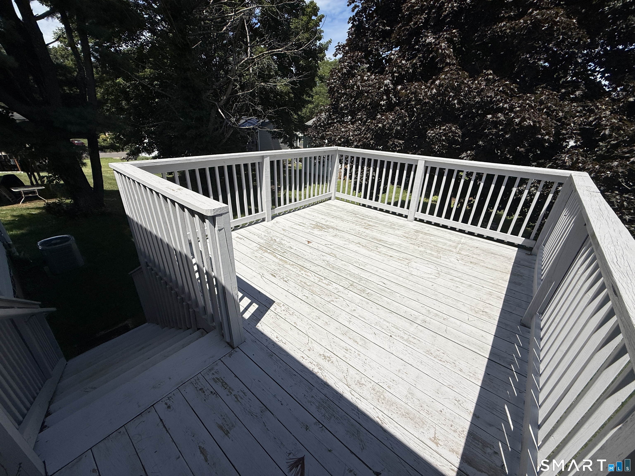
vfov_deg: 85.7
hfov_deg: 102.1
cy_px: 238
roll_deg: -2.1
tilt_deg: -23.8
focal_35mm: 14
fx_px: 257
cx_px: 318
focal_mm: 2.22
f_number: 2.2
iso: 50
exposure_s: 1/4425
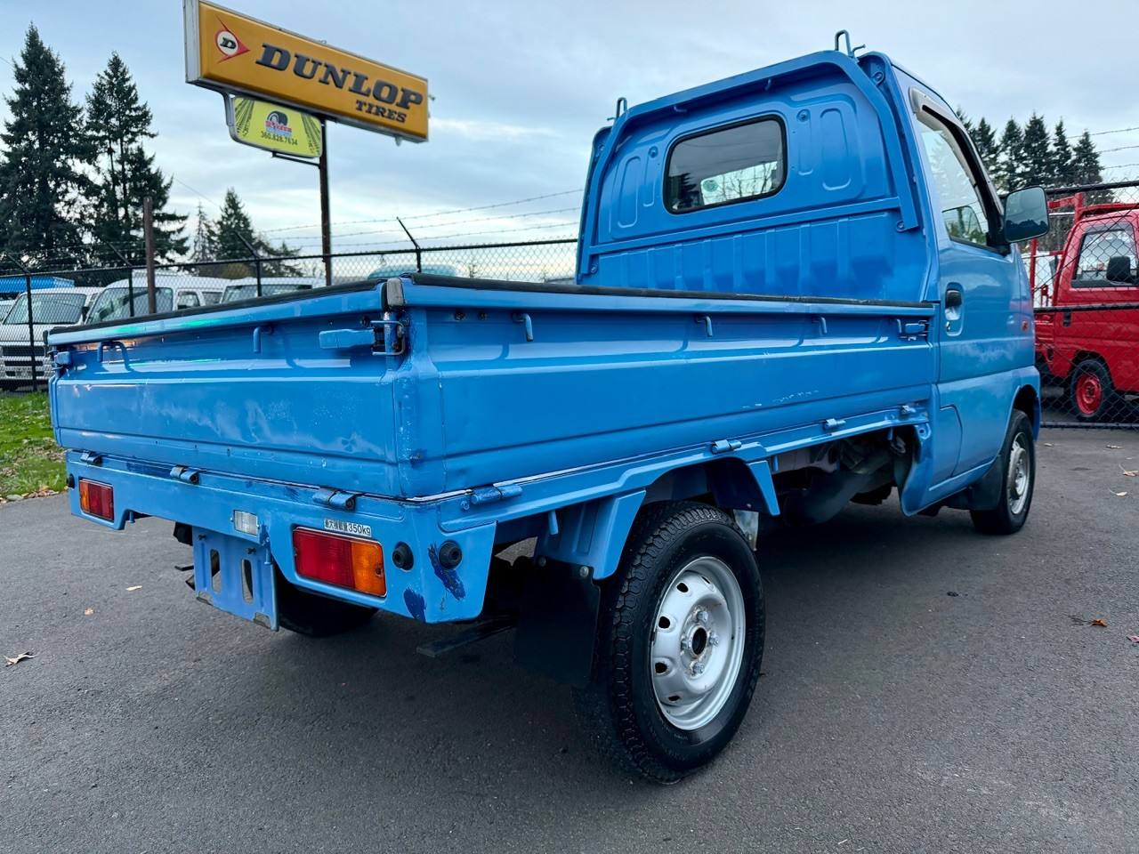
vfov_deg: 56.8
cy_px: 427
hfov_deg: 71.6
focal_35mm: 24
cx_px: 570
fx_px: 790
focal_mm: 6.76
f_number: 1.78
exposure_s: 1/73
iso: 200
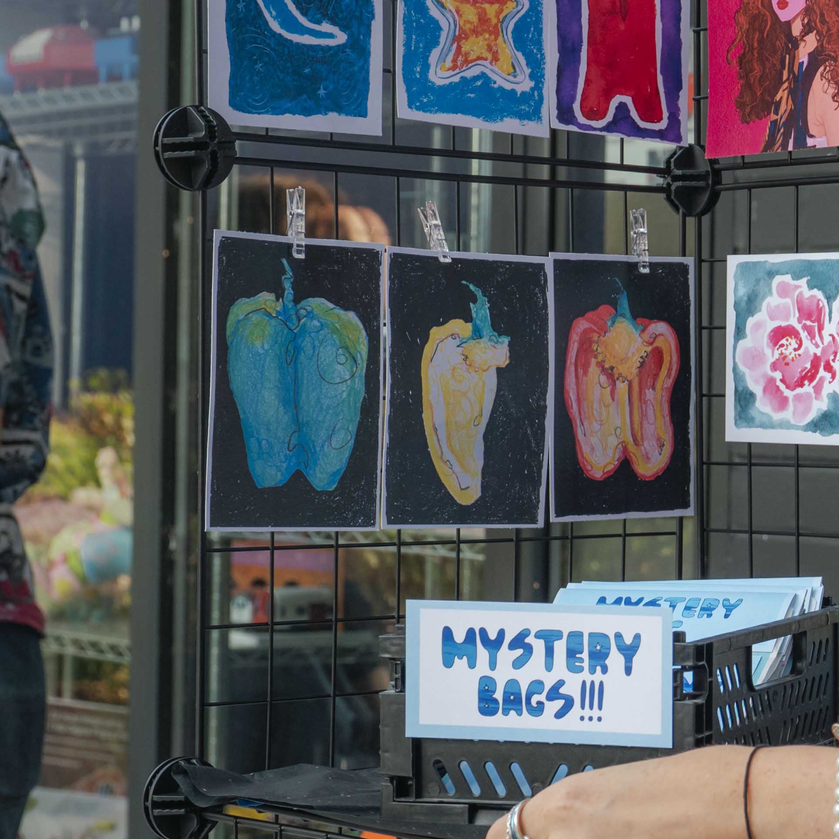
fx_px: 3071
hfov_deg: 15.2
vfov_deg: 15.6
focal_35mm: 112
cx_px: 929
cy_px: 480
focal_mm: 32
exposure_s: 1/250
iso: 400
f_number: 5.6
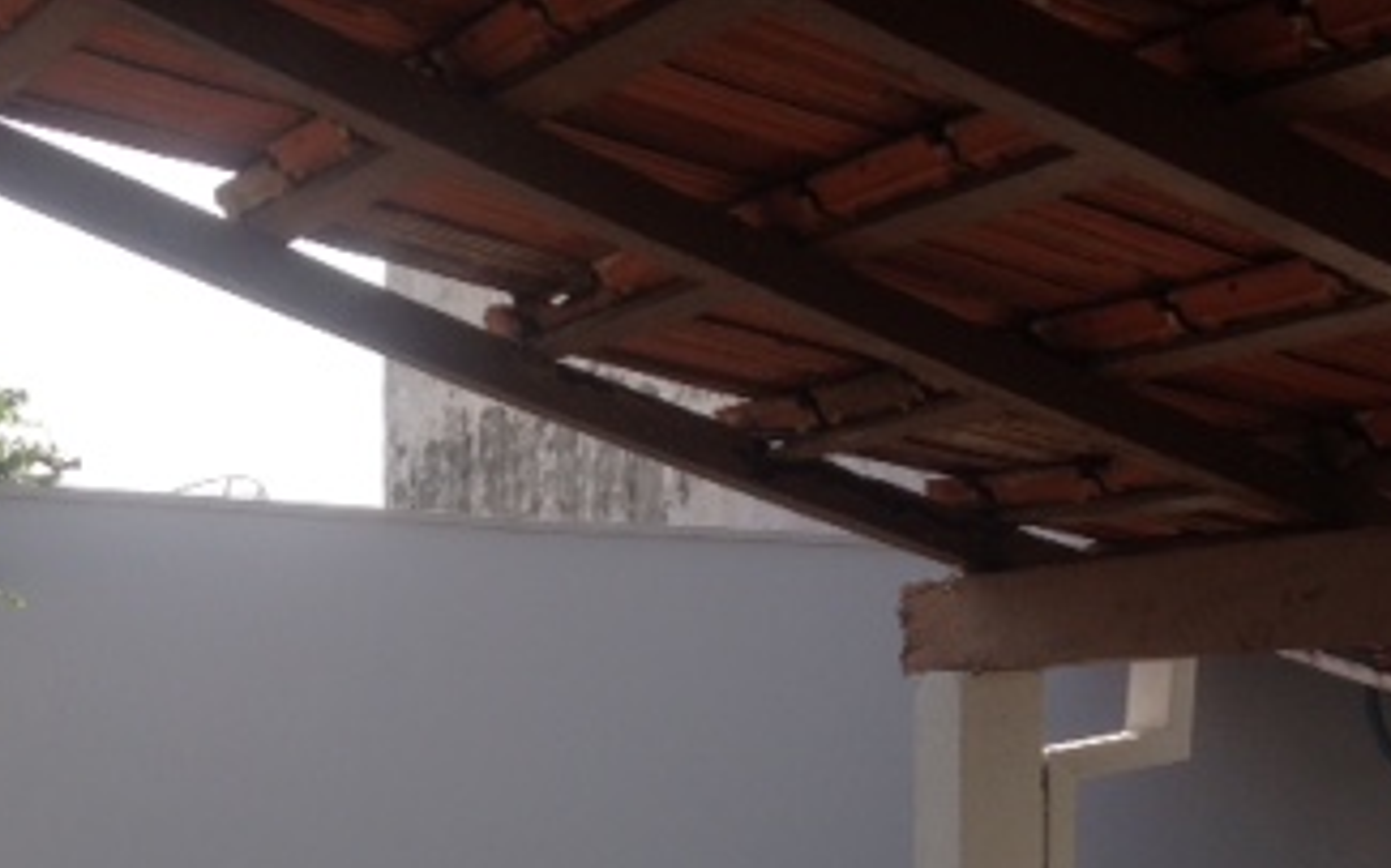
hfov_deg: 28.2
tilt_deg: -6.6
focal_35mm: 73
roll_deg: +3.1
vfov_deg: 17.1
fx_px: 2767
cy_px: 1022
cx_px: 556
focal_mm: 4.28
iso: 50
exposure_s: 1/1151
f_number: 2.4
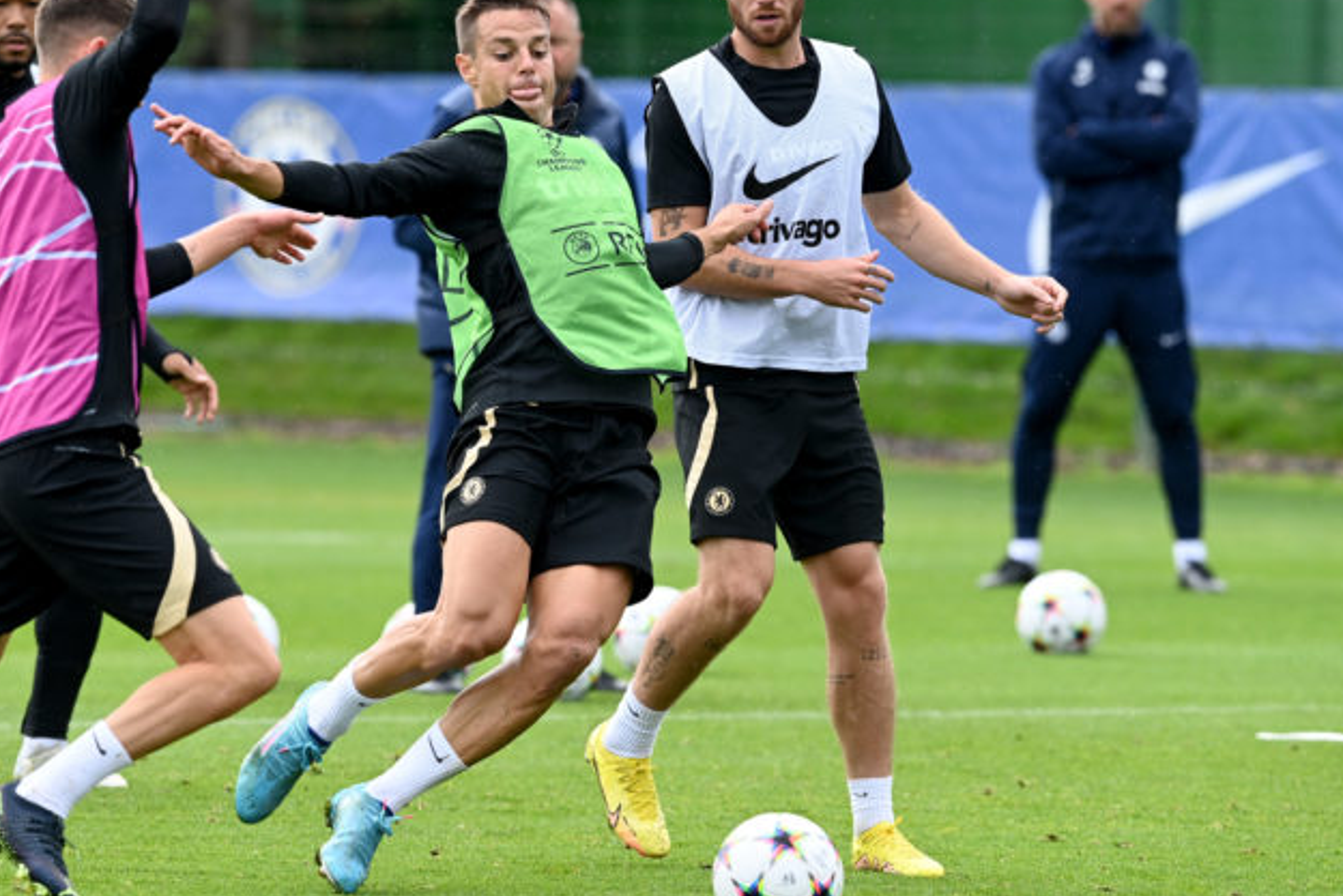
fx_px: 17910
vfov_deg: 2.9
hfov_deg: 4.3
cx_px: 651
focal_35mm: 480
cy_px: 402
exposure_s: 1/1250
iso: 800
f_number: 5.6
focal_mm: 400
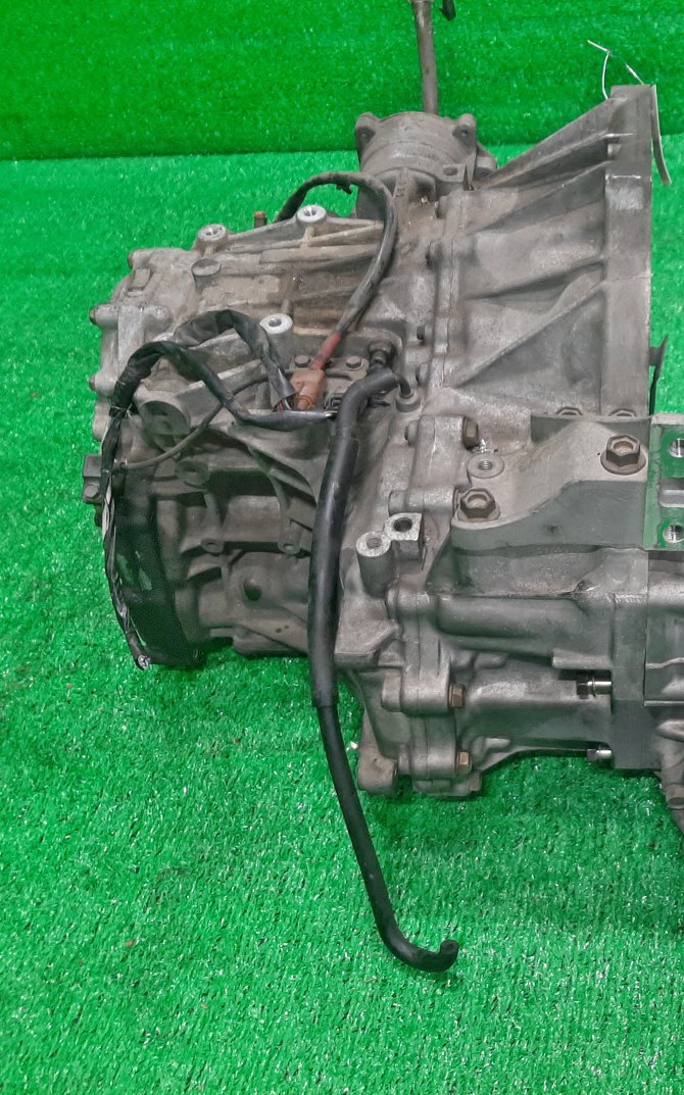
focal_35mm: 37
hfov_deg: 32.8
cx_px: 604
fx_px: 1104
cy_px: 547
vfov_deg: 52.8
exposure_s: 1/50
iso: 131
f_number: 1.7
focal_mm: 3.93
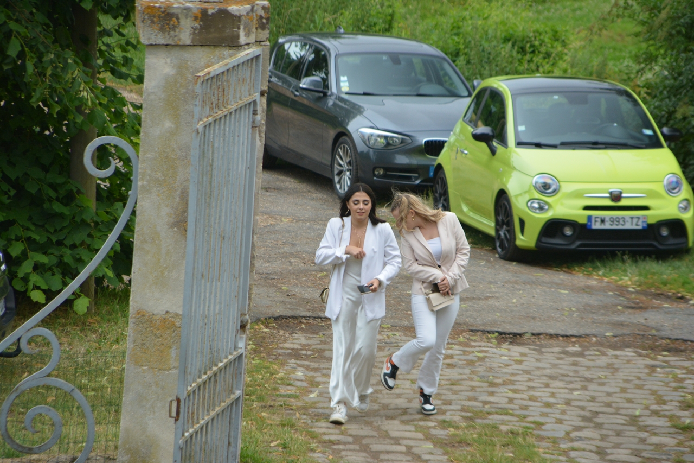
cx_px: 347
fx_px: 5782
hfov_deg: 6.9
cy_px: 232
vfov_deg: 4.6
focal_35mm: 300
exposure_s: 1/500
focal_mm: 200
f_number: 6.3
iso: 900
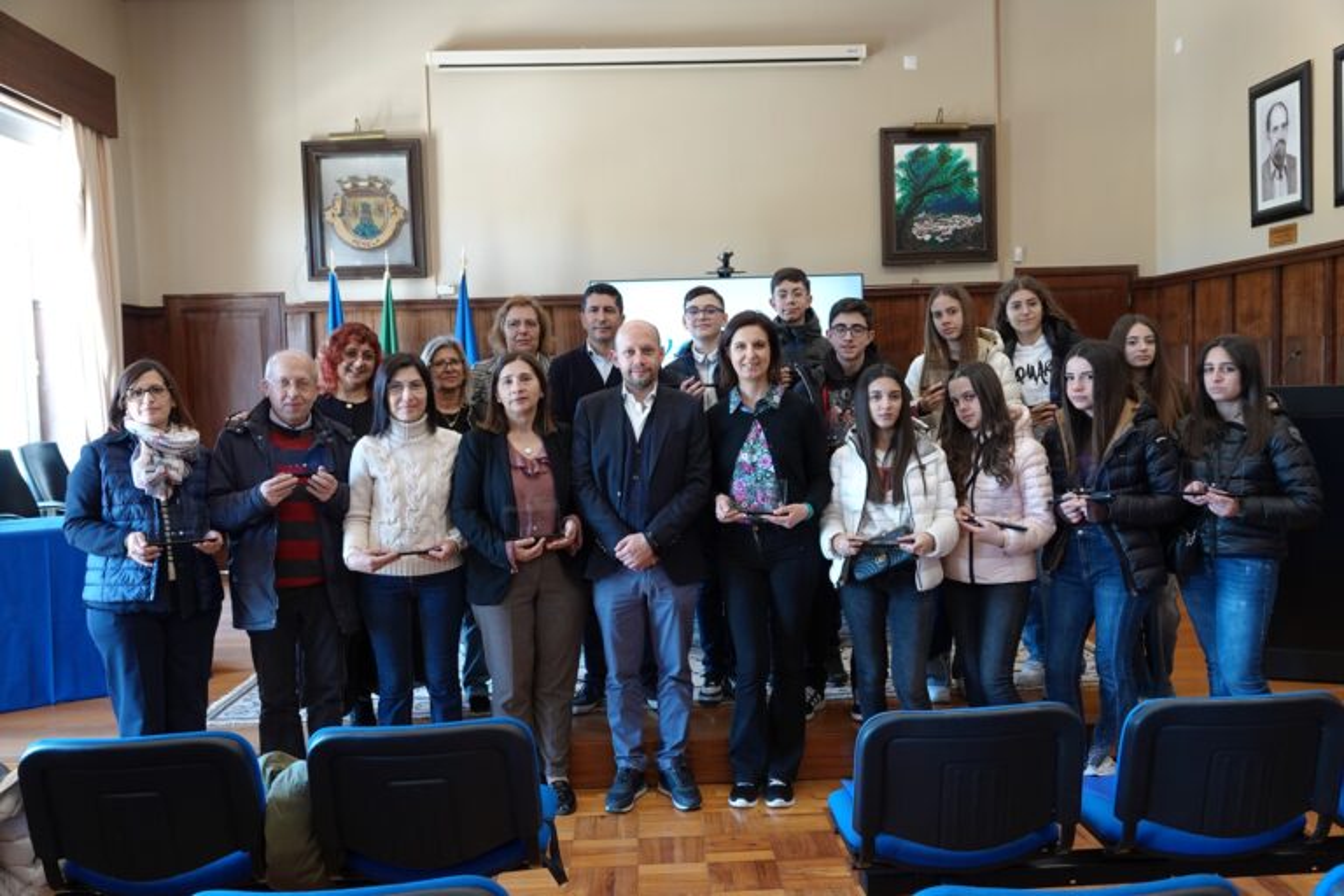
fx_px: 1120
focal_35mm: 30
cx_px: 672
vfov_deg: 43.6
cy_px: 448
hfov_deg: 61.9
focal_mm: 11.03
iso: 400
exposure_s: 1/30
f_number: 2.8
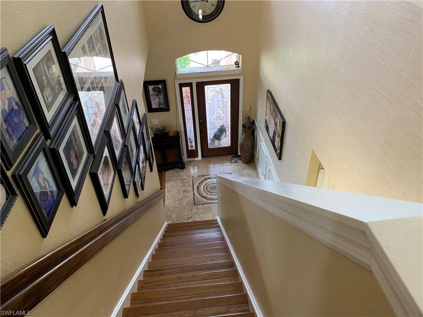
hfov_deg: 67.3
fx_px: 318
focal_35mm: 26
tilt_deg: -38.4
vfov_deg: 53.1
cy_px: 158
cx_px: 212
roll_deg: +2.7
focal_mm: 4.25
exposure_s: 1/60
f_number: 1.8
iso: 200
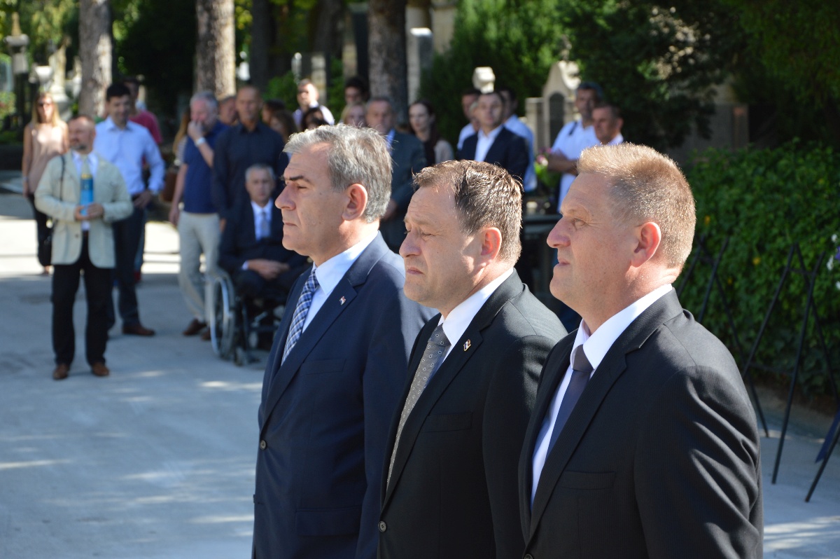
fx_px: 2308
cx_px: 420
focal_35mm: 99
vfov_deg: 13.8
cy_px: 280
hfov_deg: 20.6
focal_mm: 66
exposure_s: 1/125
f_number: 5.6
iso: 140
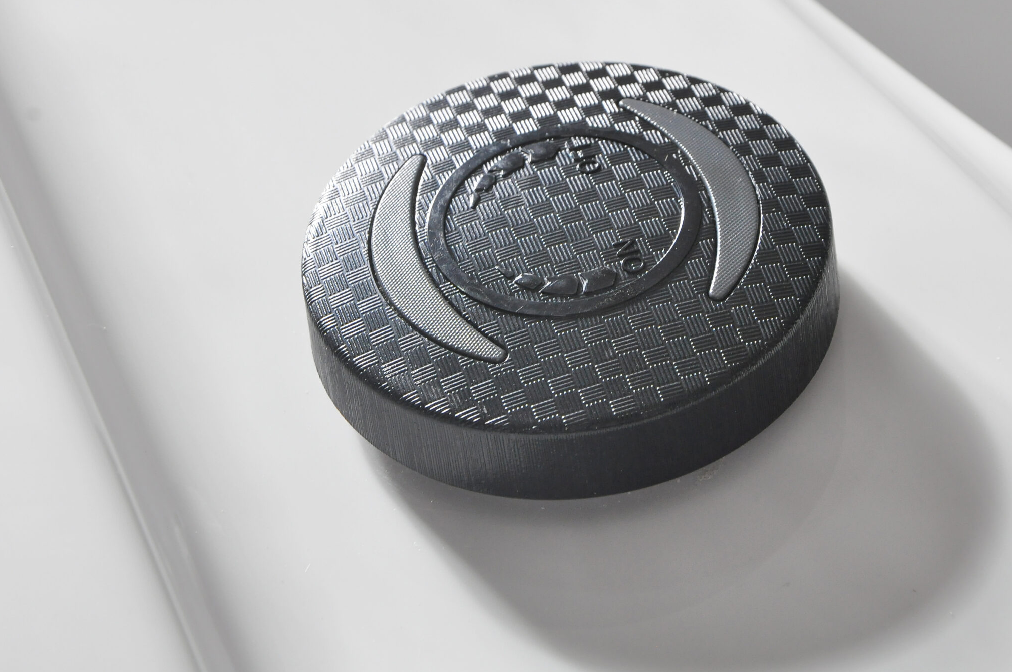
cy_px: 290
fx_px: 4801
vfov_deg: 8.0
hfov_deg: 12.0
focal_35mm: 171
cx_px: 556
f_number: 13
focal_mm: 90
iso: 800
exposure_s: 1/125
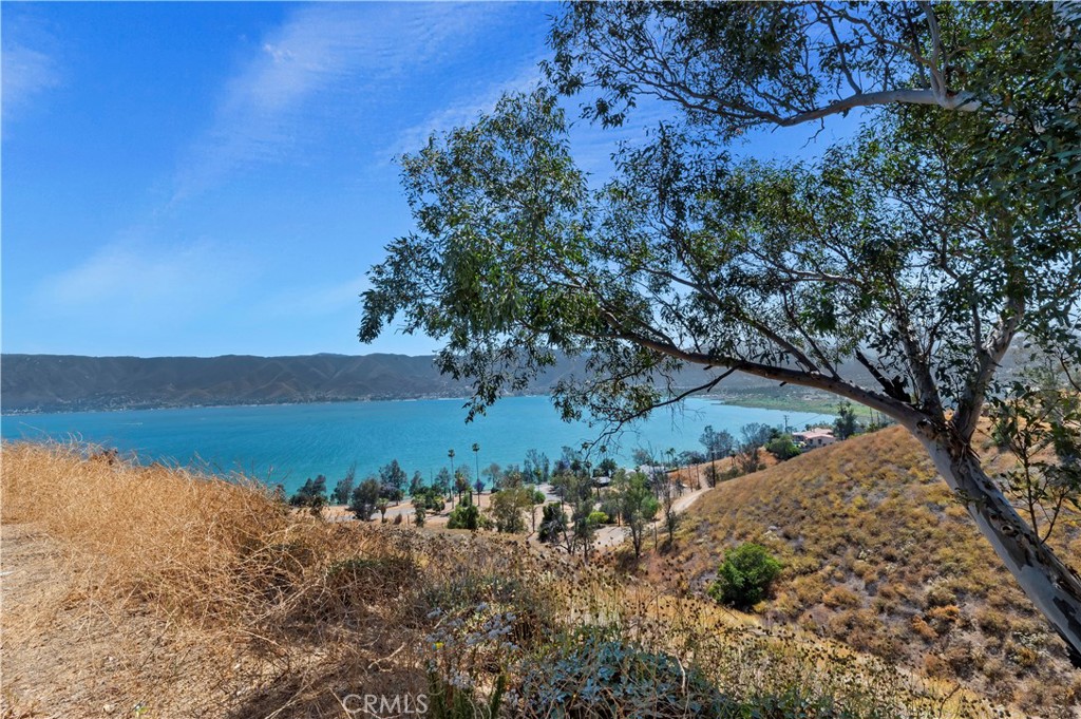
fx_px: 420
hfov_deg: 104.3
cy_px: 360
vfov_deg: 81.1
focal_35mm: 14
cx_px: 540
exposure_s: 1/200
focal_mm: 14
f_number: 22
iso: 500
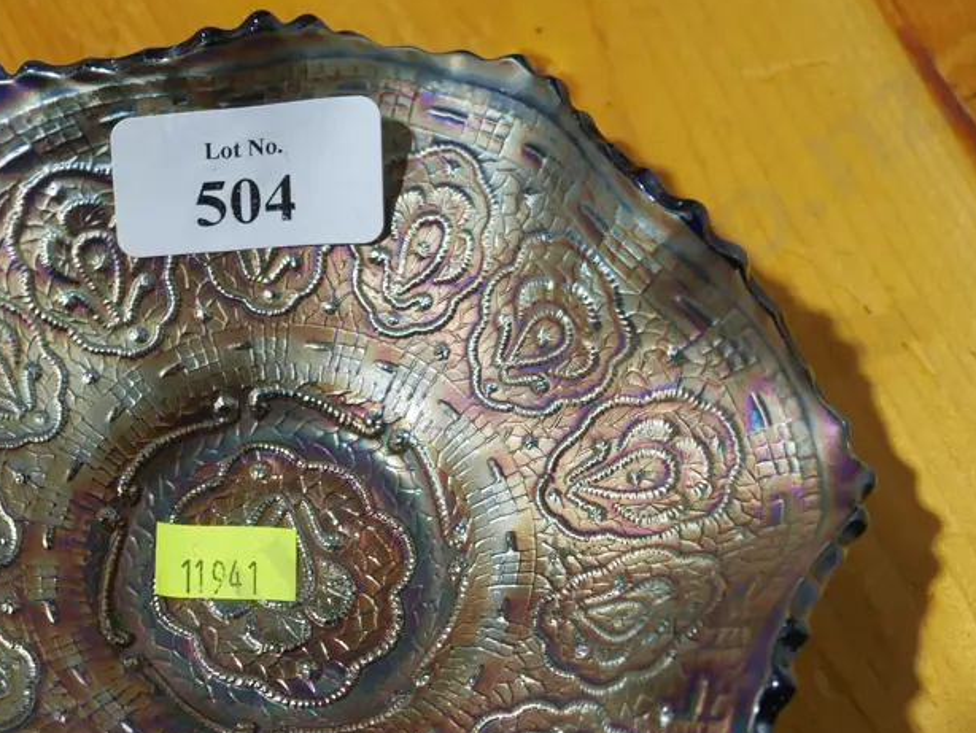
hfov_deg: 24.2
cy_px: 576
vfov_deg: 18.3
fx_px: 2256
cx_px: 283
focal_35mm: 80
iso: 500
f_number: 5.2
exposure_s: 1/60
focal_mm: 24
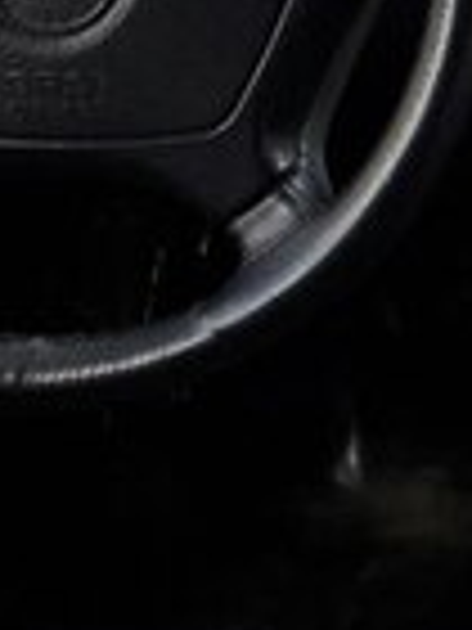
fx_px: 1800
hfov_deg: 13.5
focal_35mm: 99
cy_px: -130
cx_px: 827
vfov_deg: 18.7
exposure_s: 1/50
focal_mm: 3.7
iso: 64
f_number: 1.9
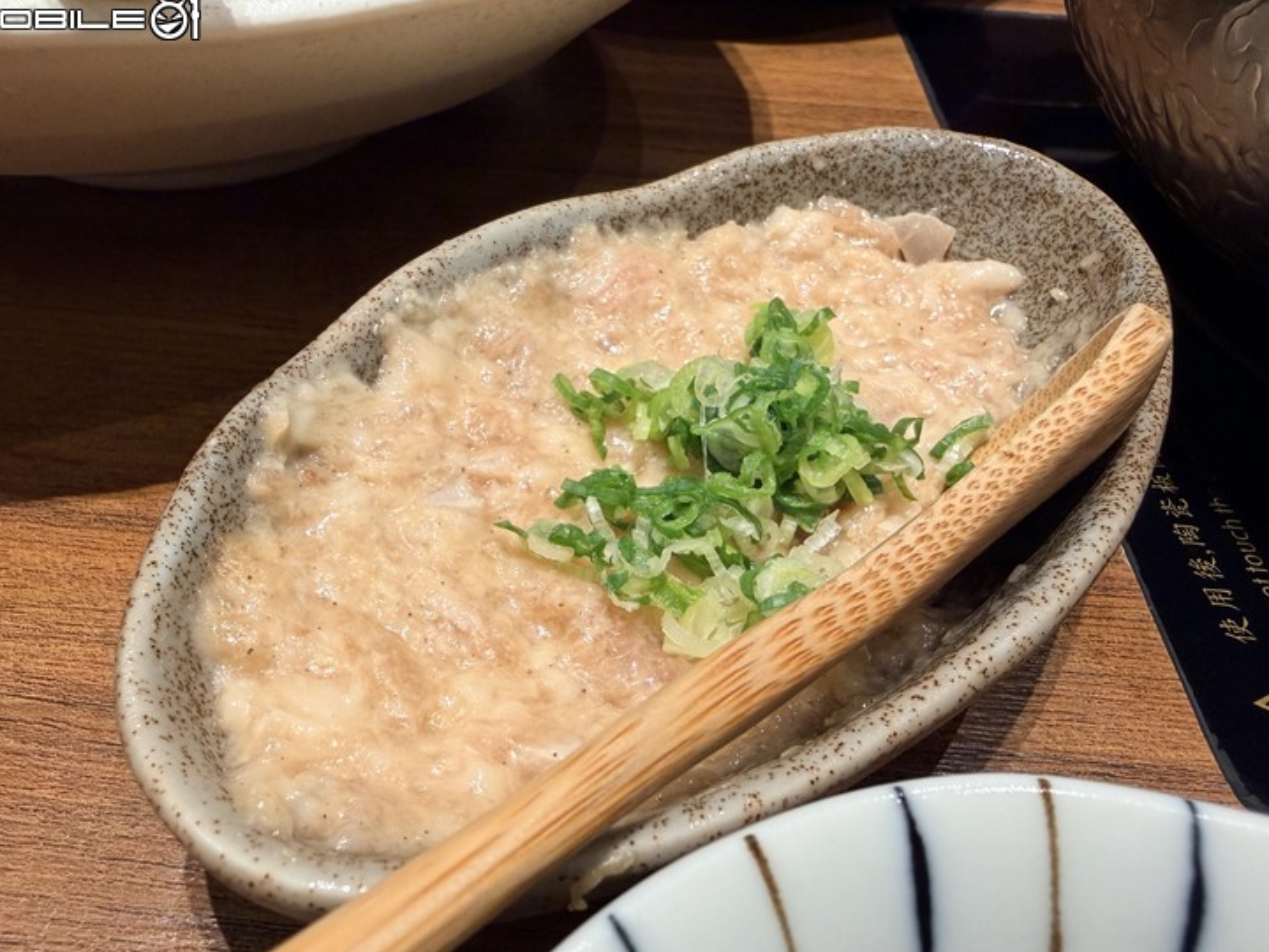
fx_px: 953
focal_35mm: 26
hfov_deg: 67.3
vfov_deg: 53.0
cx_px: 634
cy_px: 503
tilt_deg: -47.3
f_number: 2.2
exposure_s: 1/121
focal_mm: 2.22
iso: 200
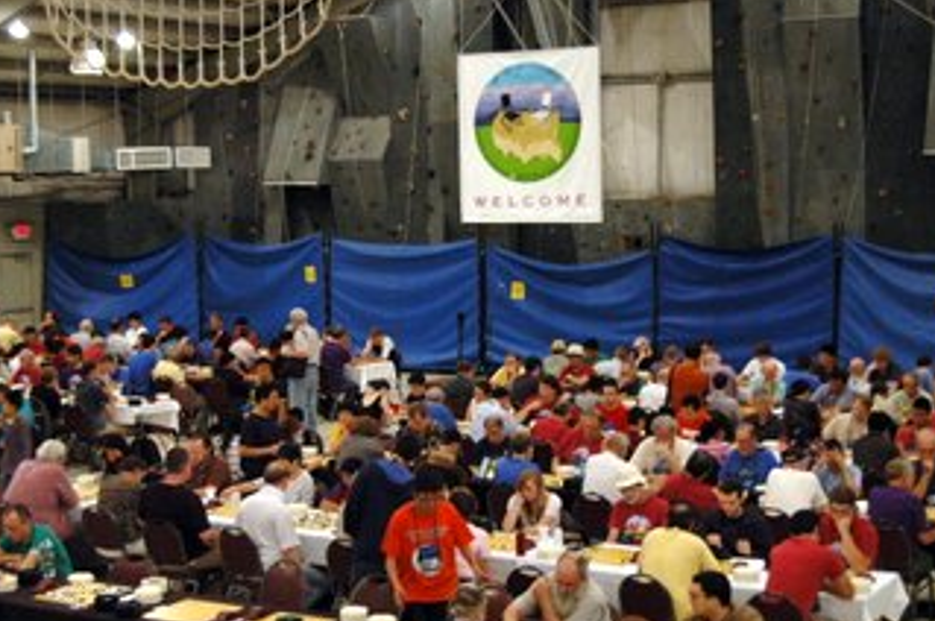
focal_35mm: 64
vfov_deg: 21.2
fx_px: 1660
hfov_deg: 31.4
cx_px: 434
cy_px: 325
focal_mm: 34
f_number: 4.5
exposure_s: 1/25
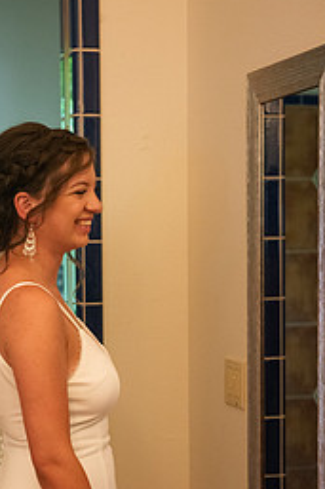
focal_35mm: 91
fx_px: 1234
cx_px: 68
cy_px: 369
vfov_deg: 22.2
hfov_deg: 14.9
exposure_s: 1/200
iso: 1250
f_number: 3.2
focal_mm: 52
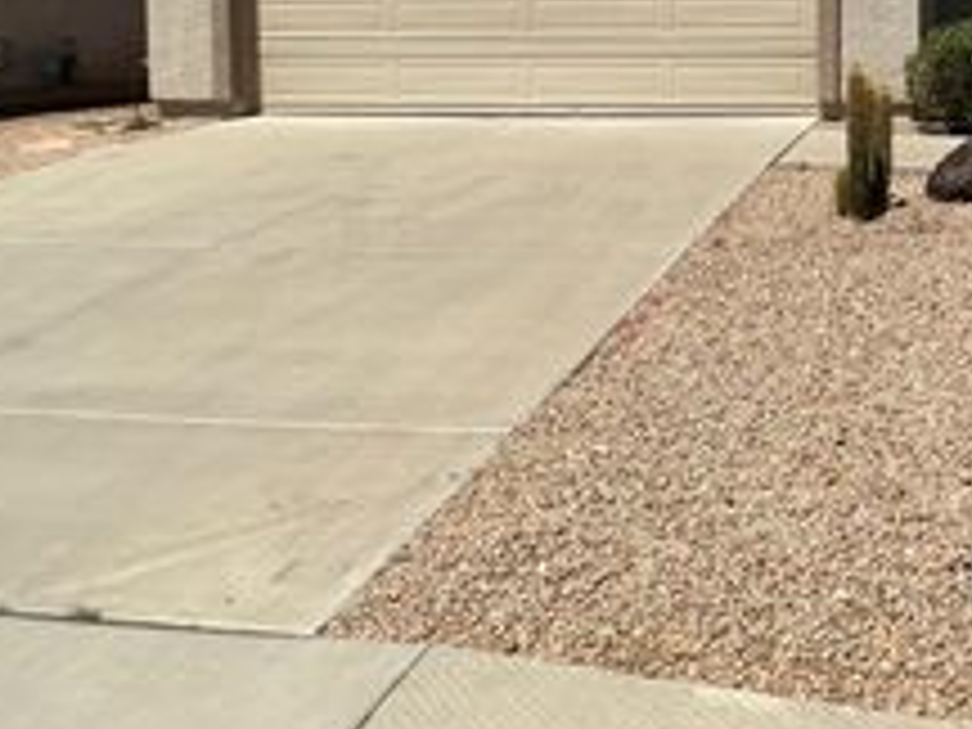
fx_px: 1881
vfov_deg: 21.5
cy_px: 83
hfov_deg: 27.5
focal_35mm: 67
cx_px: 950
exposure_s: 1/2801
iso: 25
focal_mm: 3
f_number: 1.8
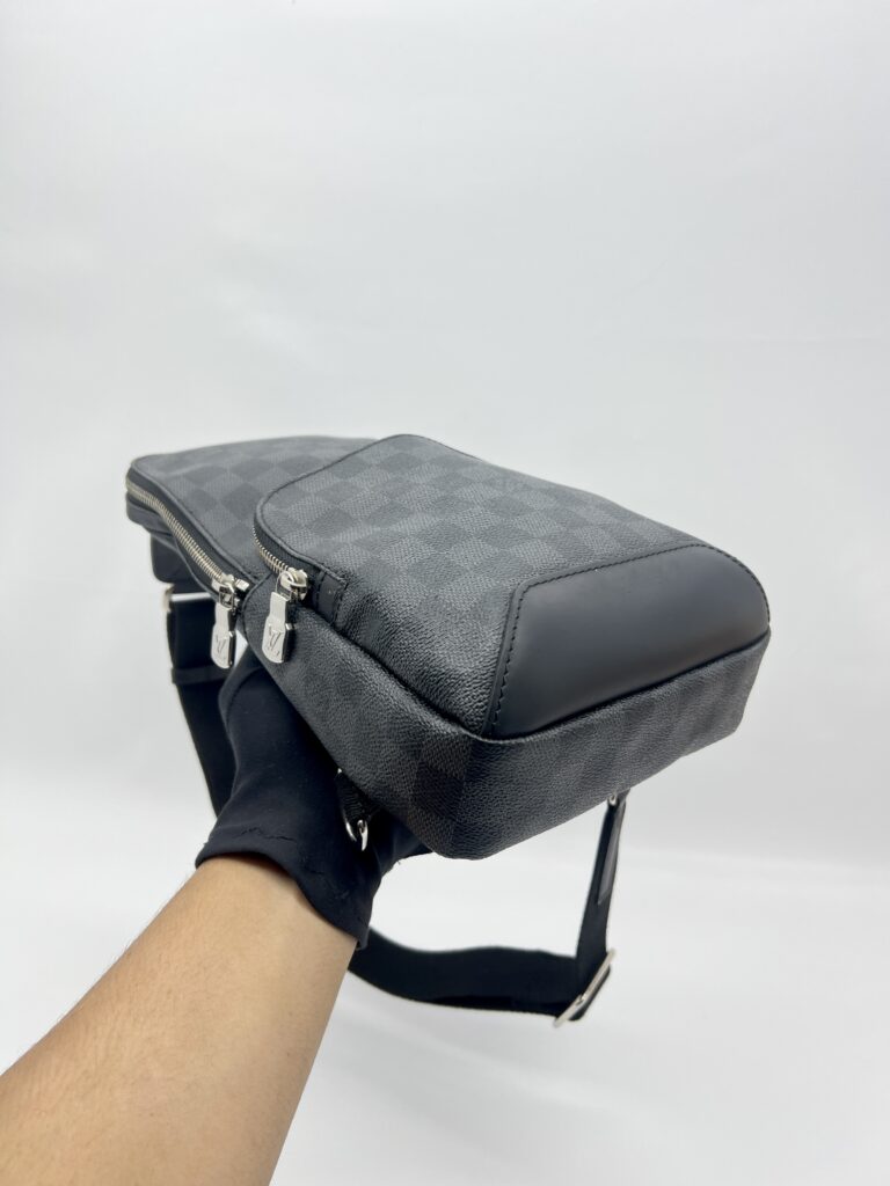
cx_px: 445
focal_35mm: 26
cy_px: 593
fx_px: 891
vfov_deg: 67.3
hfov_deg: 53.1
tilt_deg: -16.7
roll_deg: -0.7
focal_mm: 5.7
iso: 32
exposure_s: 1/107
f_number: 1.5
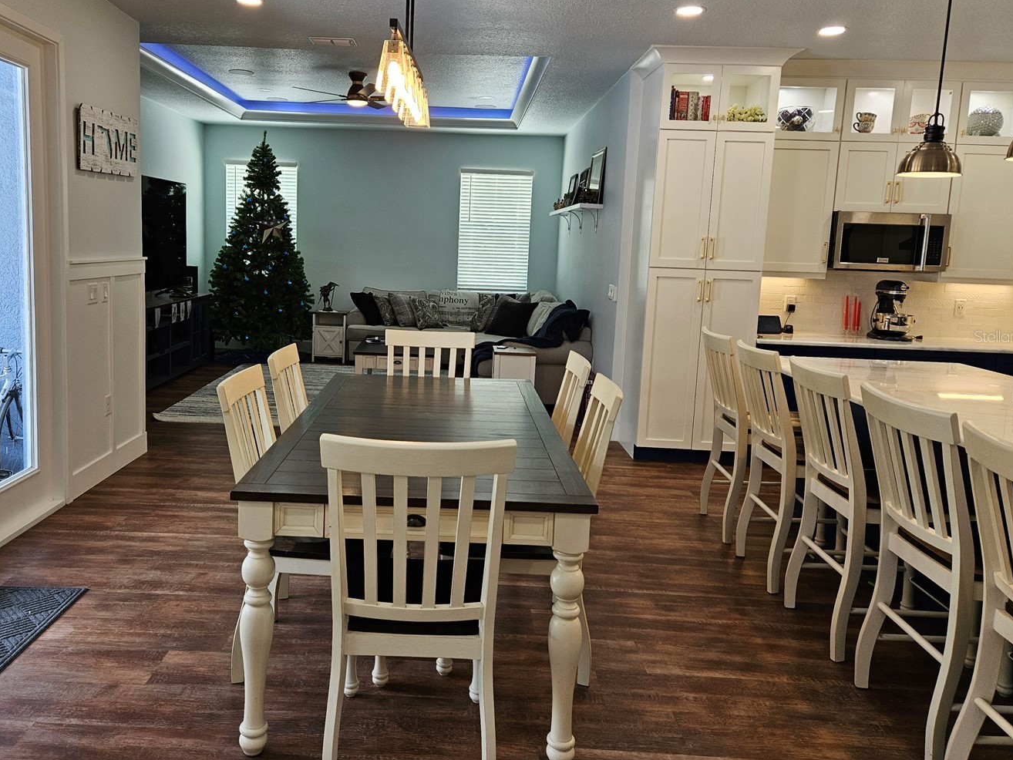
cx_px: 430
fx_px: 820
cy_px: 336
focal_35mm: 28
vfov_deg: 49.7
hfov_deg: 63.1
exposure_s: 1/120
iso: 64
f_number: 1.8
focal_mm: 5.4
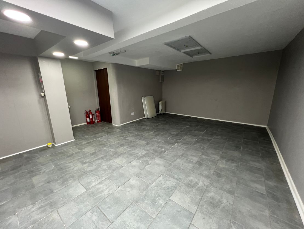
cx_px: 152
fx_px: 114
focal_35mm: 13
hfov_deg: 106.2
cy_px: 114
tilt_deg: -13.4
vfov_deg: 89.9
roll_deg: +1.3
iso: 200
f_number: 1.8
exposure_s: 1/50
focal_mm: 1.57
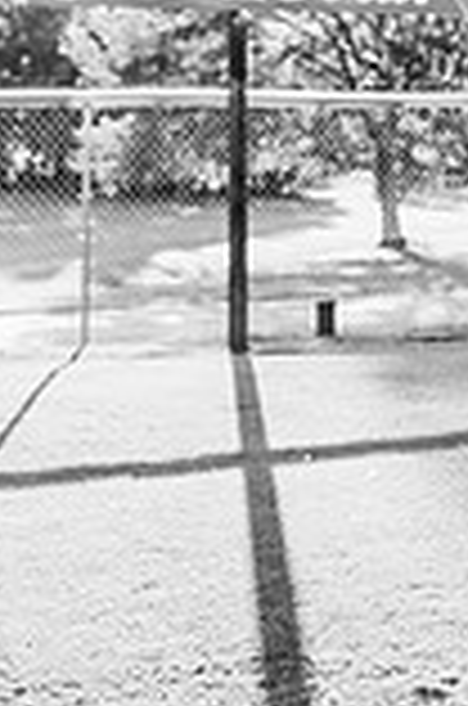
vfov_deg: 28.3
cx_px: 536
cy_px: 85
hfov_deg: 18.8
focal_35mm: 69
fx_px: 1351
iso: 200
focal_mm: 24
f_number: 2.8
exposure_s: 1/640
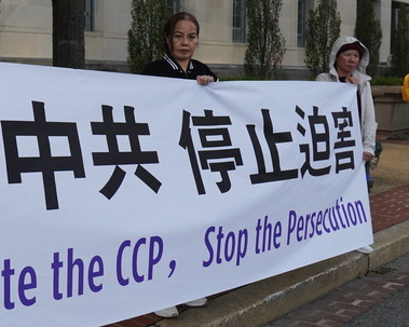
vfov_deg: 27.5
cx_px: 63
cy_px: 122
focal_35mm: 55
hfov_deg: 32.9
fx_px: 665
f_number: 3.5
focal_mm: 19
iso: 1250
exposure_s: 1/1000
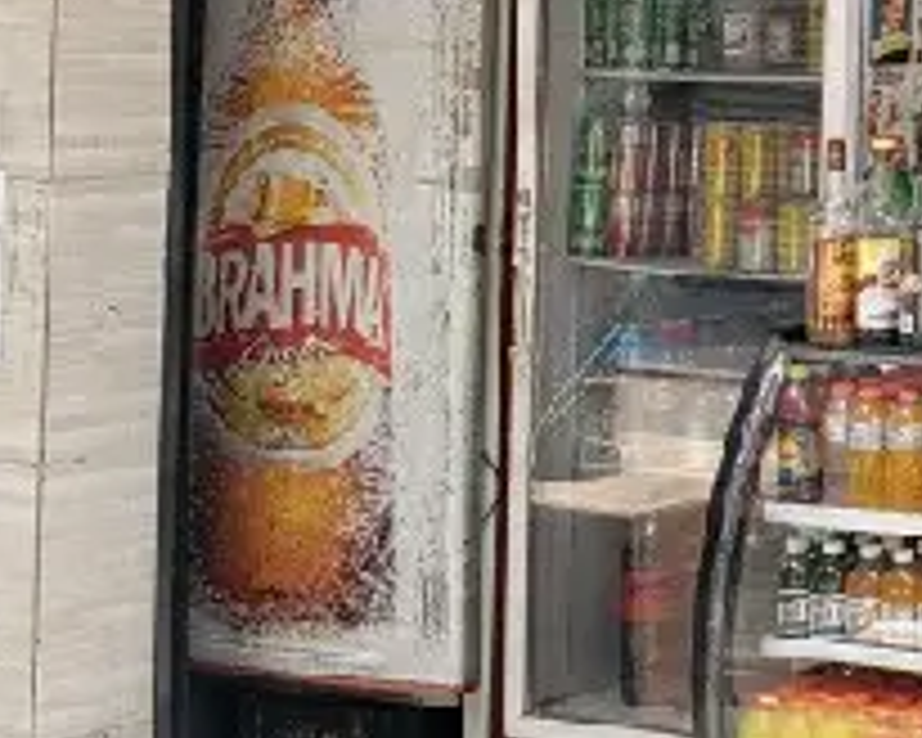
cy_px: -27
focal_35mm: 99
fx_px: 2701
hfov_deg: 16.4
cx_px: 1633
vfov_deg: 15.2
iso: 50
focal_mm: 4.3
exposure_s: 1/182
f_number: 2.4
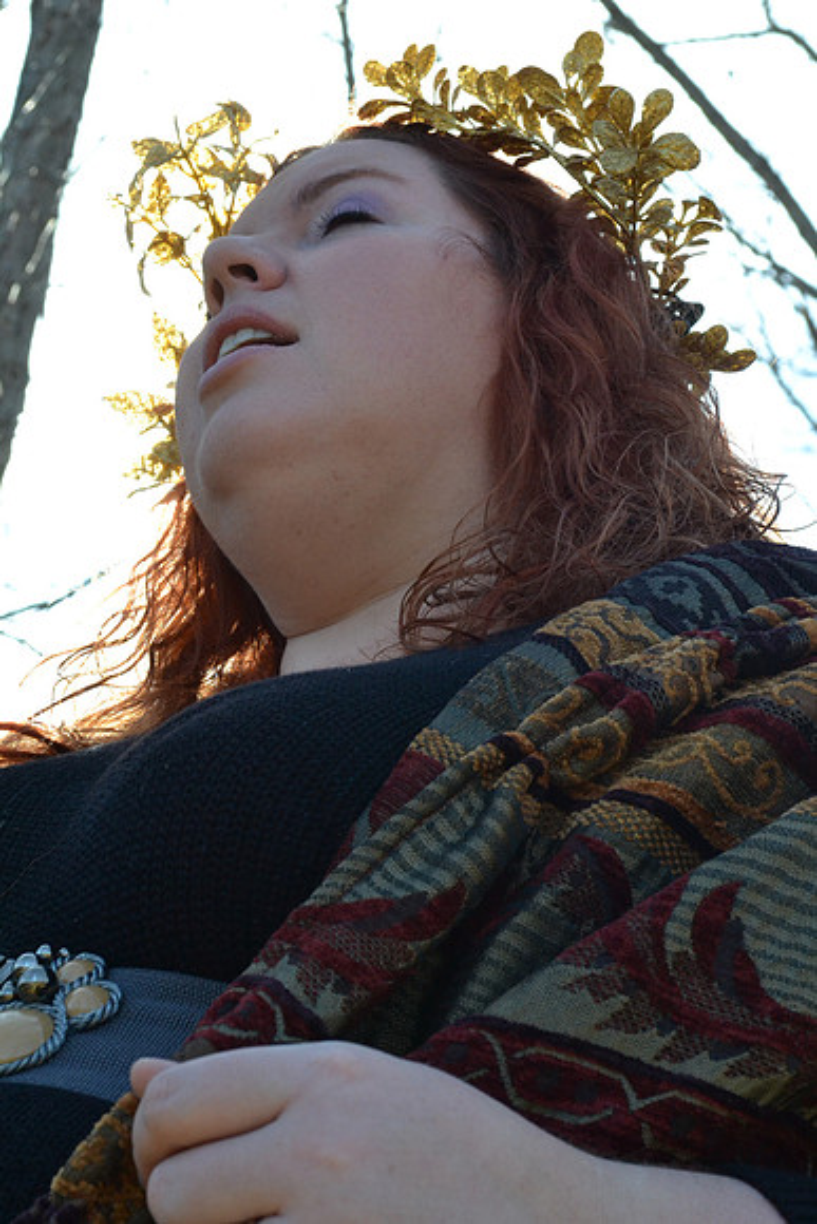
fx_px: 2807
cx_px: 408
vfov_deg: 24.6
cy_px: 612
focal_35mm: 82
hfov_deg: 16.6
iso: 1600
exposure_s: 1/500
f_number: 11
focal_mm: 55
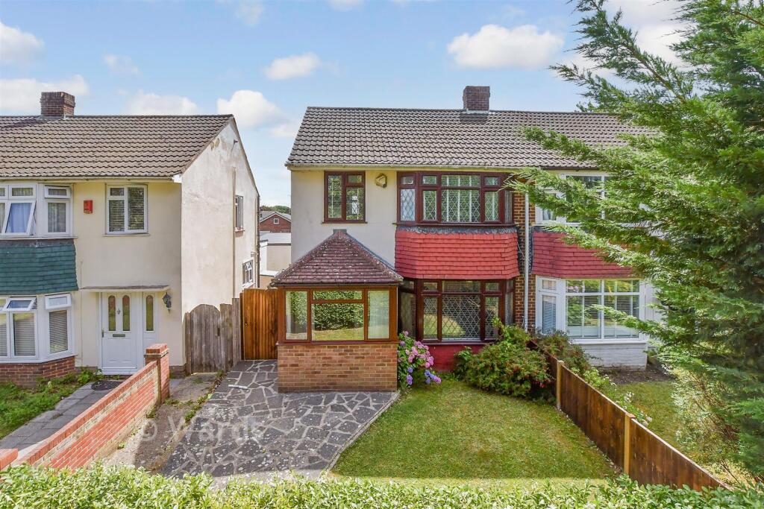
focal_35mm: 15
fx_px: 318
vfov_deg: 77.3
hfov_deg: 100.4
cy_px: 254
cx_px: 382
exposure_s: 1/800
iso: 400
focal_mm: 10
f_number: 8
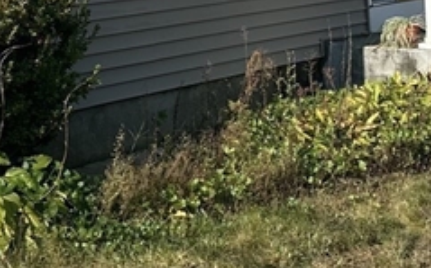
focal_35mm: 109
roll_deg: +1.0
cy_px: -174
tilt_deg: +3.0
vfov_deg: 11.3
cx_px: 243
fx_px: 1279
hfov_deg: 19.1
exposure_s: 1/4016
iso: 80
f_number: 1.78
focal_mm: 6.86
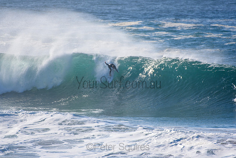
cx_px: 118
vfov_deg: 1.8
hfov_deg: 2.7
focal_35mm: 750
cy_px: 79
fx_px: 4918
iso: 320
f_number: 5.6
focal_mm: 500
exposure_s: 1/2000
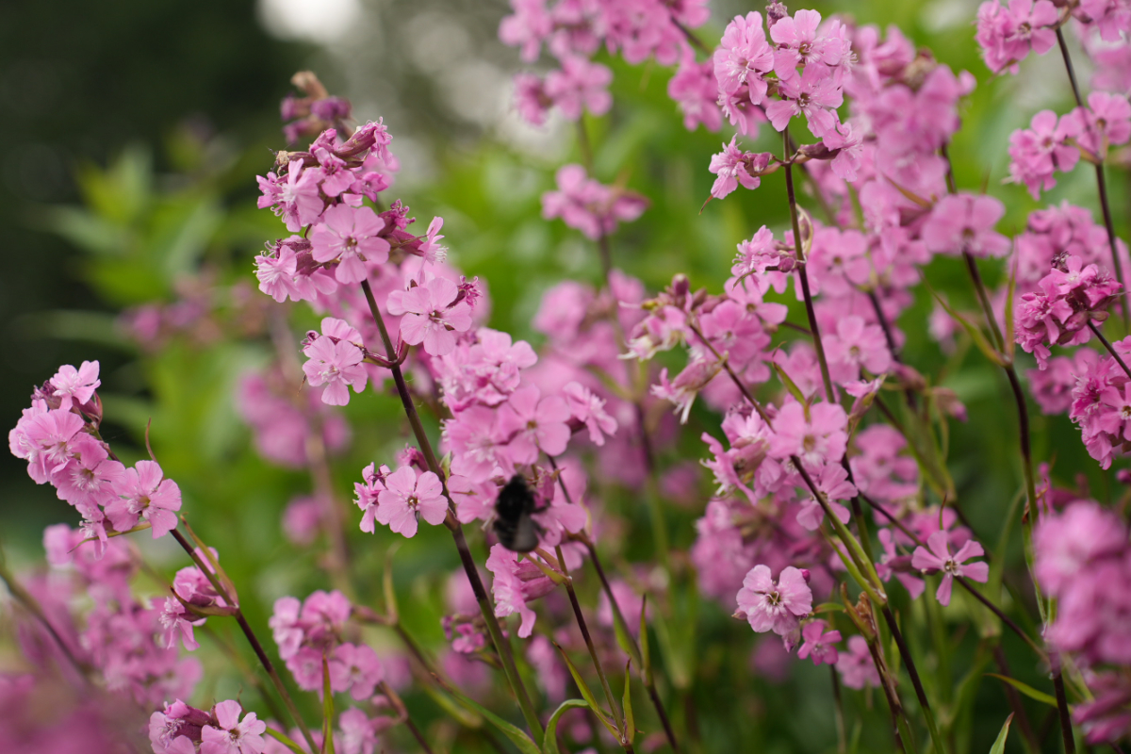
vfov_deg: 18.2
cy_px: 377
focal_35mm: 75
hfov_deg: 27.0
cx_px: 566
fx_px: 2356
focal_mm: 75
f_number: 4.5
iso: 200
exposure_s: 1/250
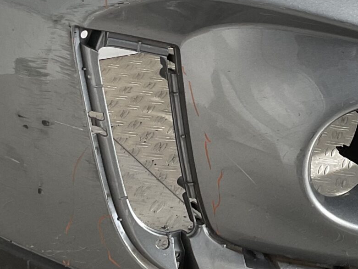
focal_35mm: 95
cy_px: 38
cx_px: 341
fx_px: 983
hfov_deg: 20.1
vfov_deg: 15.4
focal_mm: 3
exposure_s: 1/324
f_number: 1.8
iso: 16
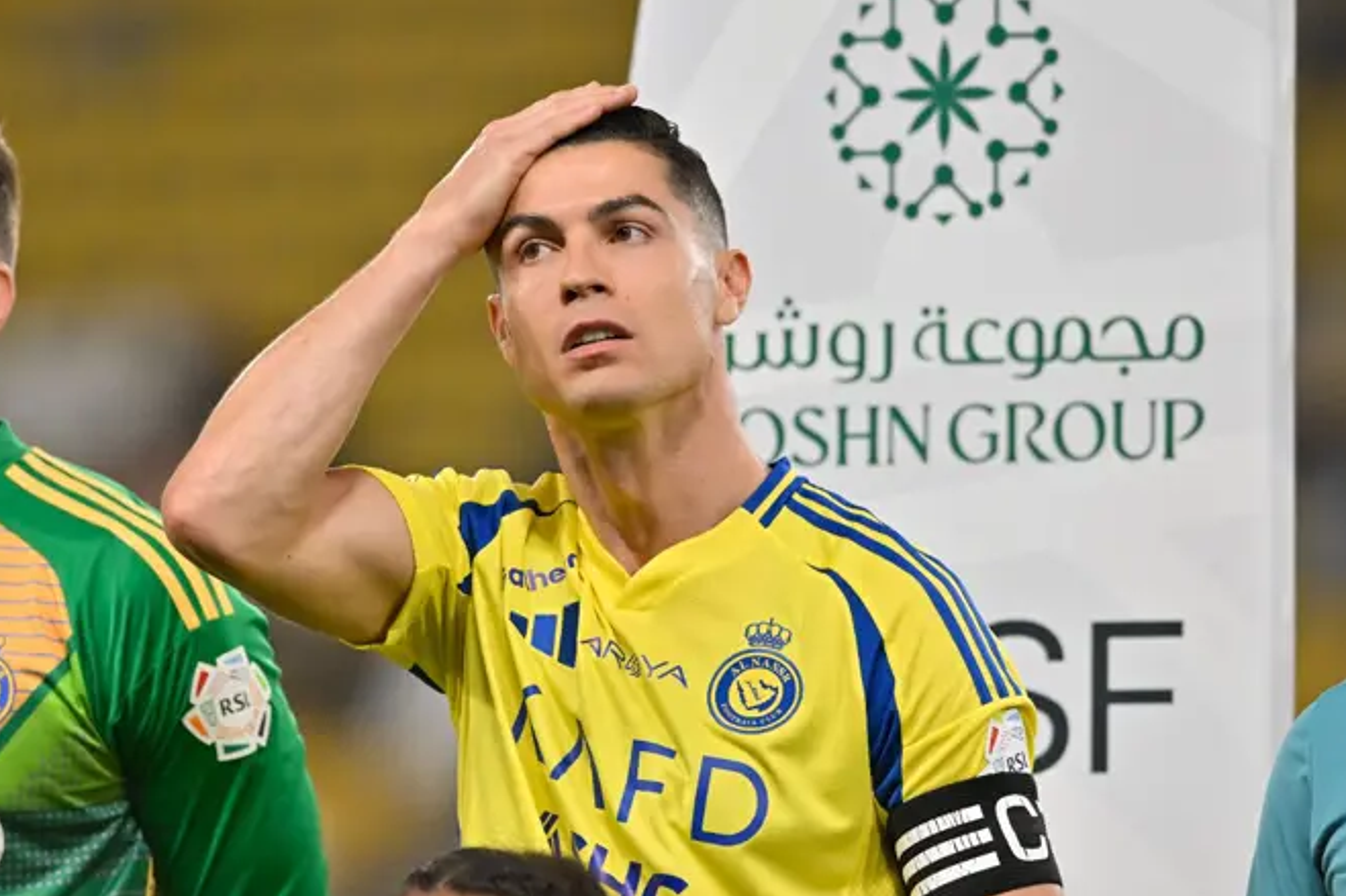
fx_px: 19959
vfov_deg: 2.6
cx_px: 576
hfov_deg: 3.9
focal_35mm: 534
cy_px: 500
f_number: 4
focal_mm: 400
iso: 2000
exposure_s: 1/2500
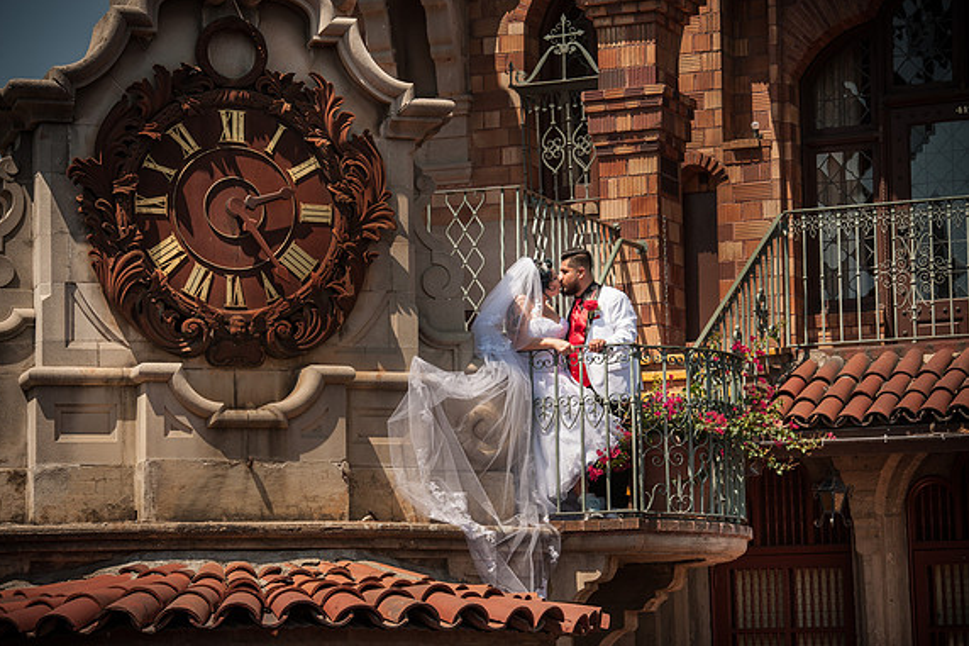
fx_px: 3310
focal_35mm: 123
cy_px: 320
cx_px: 481
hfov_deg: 16.7
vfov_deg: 11.1
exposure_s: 1/400
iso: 250
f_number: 10
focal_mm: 120
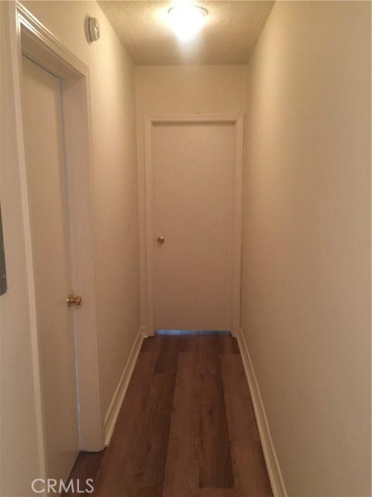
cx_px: 186
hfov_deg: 48.2
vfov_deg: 61.7
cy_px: 248
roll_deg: +0.5
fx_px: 416
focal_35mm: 29
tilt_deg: -7.1
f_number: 2.2
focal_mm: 4.15
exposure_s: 1/15
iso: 125
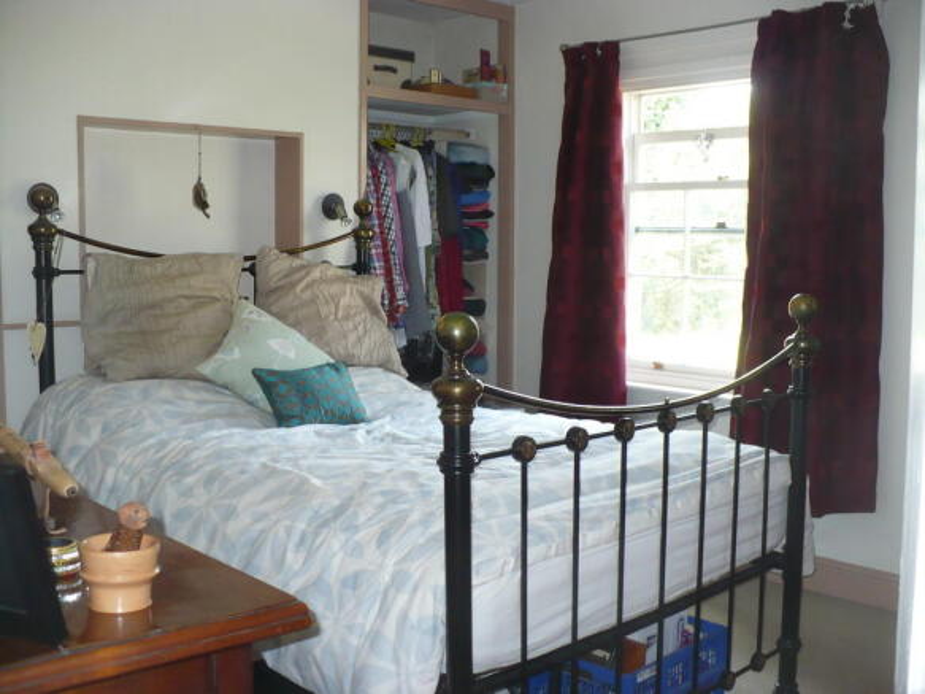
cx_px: 462
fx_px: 989
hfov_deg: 50.1
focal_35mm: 37
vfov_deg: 38.7
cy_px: 347
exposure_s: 1/30
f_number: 2.8
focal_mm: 6.1
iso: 200
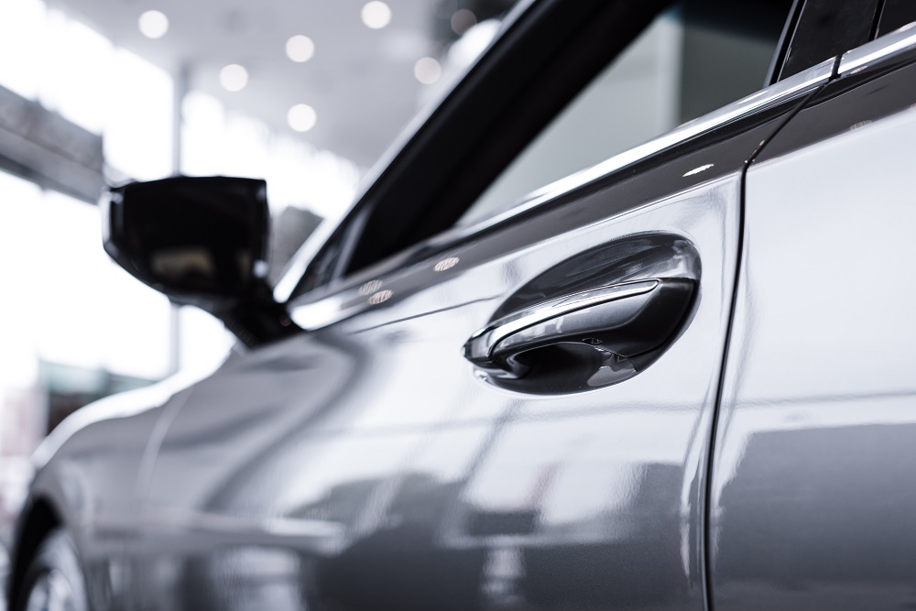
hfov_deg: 39.6
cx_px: 458
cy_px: 306
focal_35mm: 50
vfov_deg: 27.0
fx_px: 1272
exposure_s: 1/200
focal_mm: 50
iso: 250
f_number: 3.2
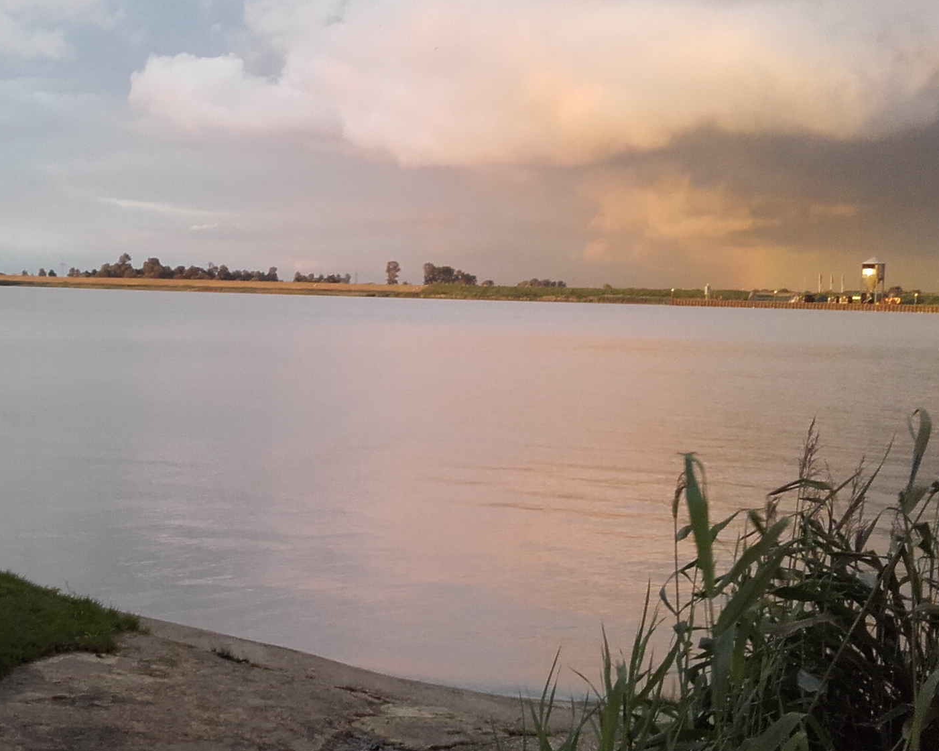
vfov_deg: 27.1
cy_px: 424
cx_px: 208
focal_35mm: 56
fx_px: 1556
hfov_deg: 32.8
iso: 60
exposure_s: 1/50
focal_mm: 3.31
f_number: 2.2
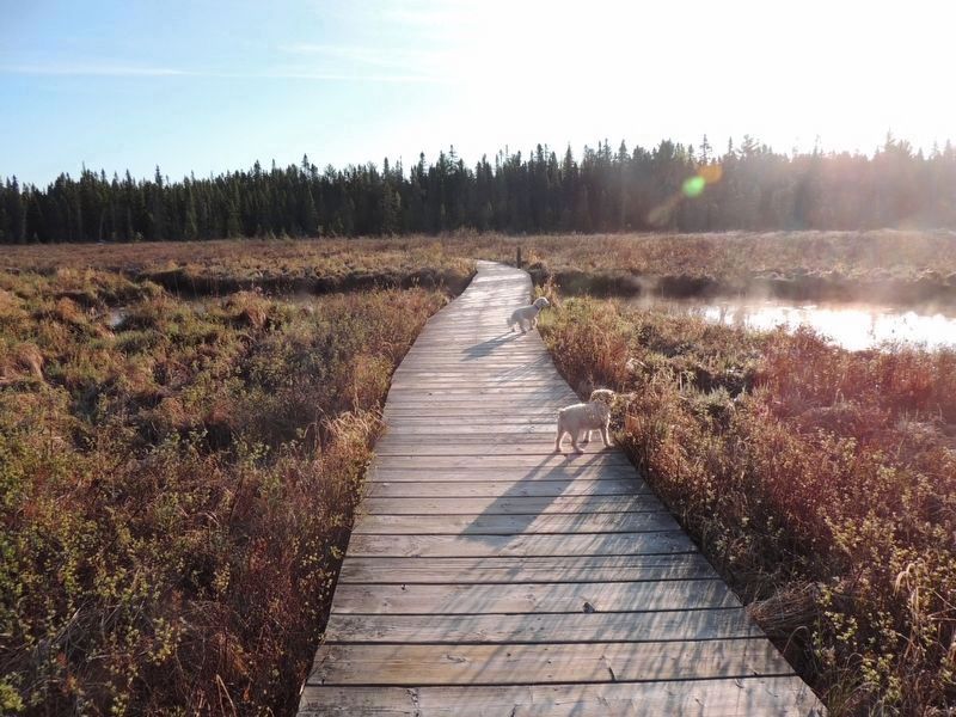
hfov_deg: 71.6
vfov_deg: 56.8
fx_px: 663
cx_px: 478
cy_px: 358
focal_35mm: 24
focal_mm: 4.3
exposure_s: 1/800
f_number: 3
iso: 100
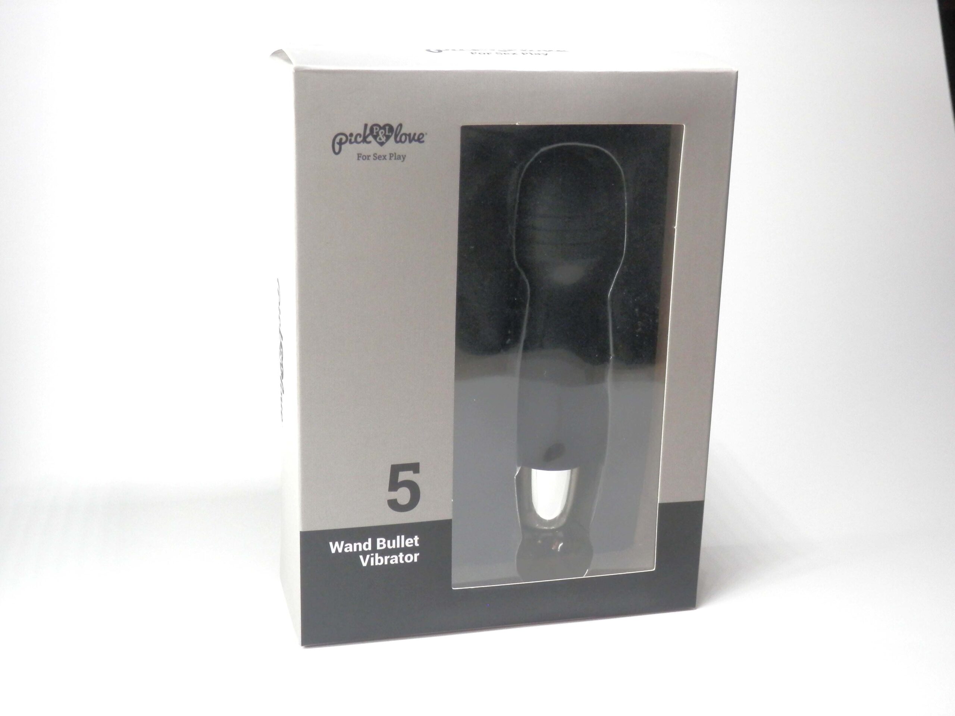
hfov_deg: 42.1
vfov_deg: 32.2
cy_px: 358
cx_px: 478
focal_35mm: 45
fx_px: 1241
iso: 200
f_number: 3.8
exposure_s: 1/80
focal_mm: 8
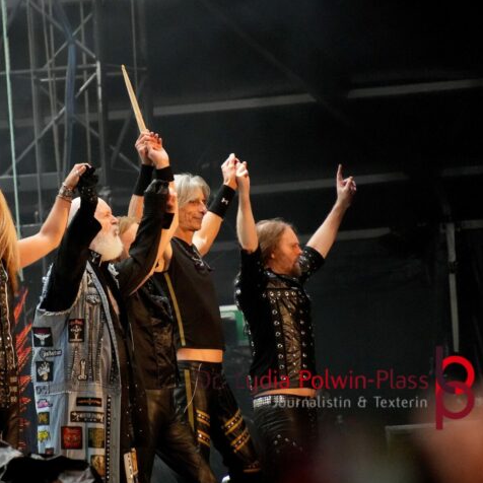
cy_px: 226
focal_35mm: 617
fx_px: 9740
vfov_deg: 2.8
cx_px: 113
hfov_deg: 2.8
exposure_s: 1/500
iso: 6400
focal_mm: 300
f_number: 6.3
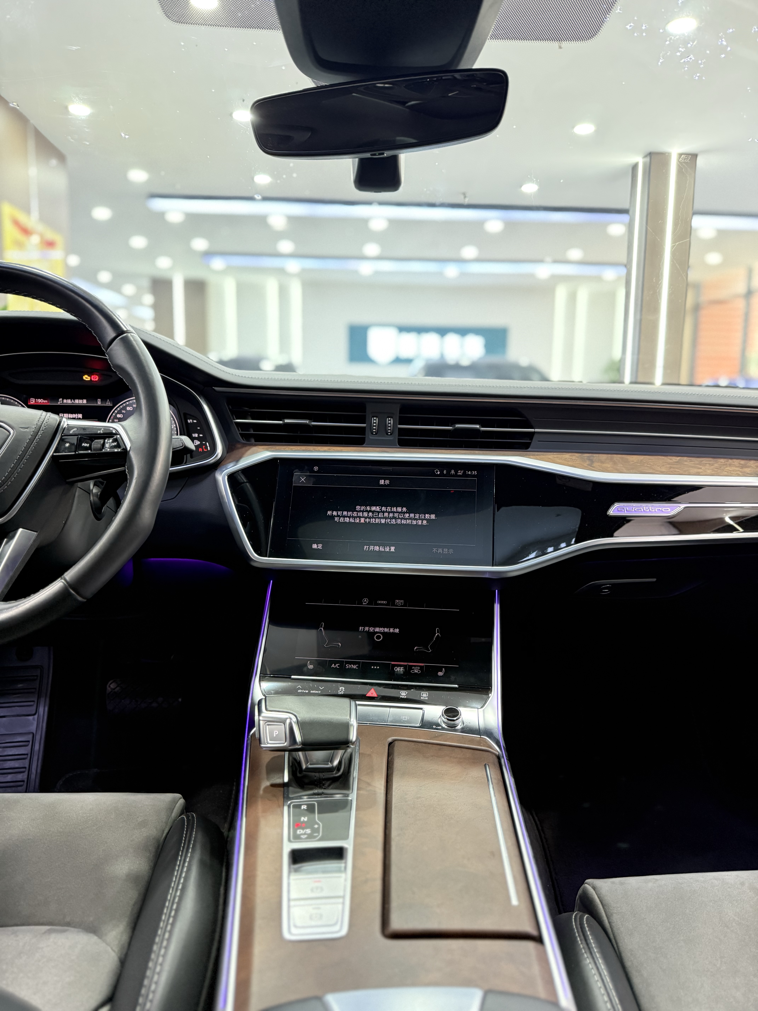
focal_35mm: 24
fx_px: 701
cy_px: 506
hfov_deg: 56.8
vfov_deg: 71.6
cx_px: 379
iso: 640
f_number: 1.78
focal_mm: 6.76
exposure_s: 1/33
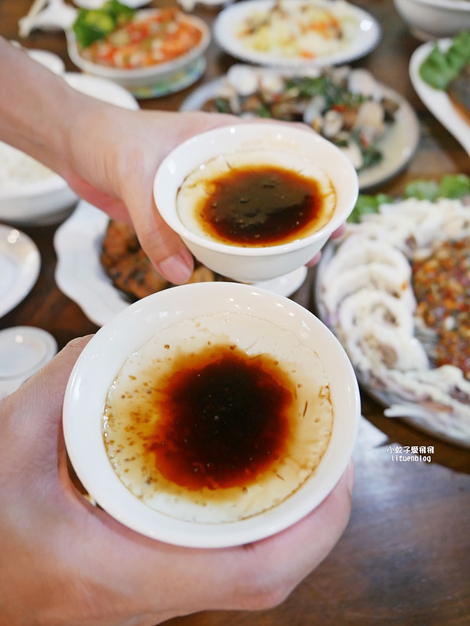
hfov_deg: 49.8
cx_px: 235
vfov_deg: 63.4
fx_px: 506
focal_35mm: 28
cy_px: 313
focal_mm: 14
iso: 800
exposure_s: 1/60
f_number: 3.5
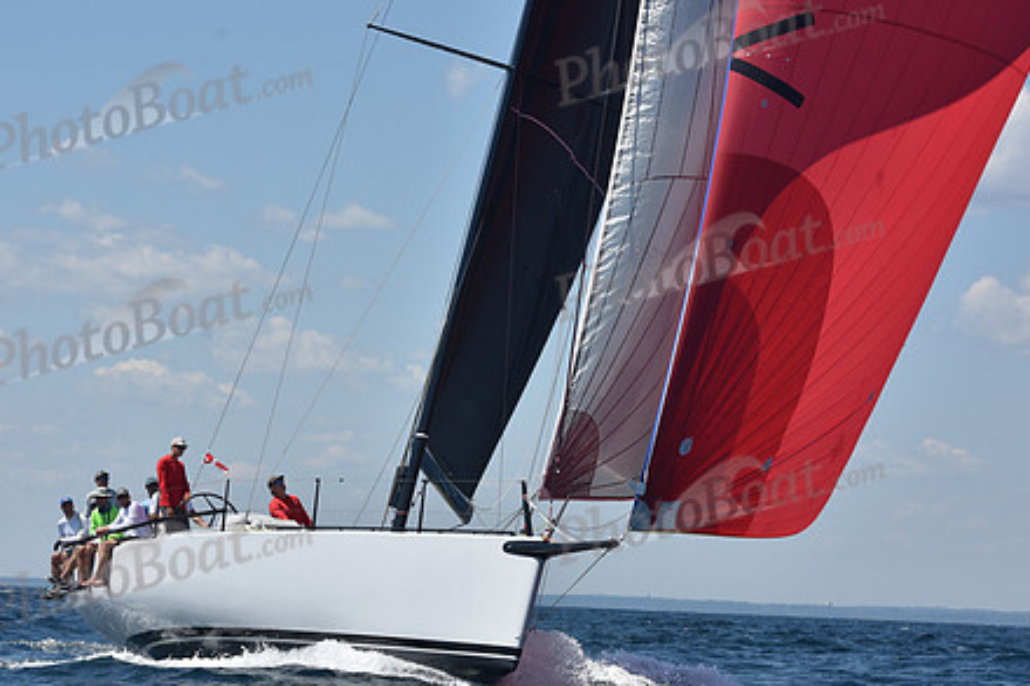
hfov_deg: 13.4
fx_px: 4376
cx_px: 435
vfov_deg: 9.0
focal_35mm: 153
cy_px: 416
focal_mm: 116
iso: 200
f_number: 9
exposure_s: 1/1000
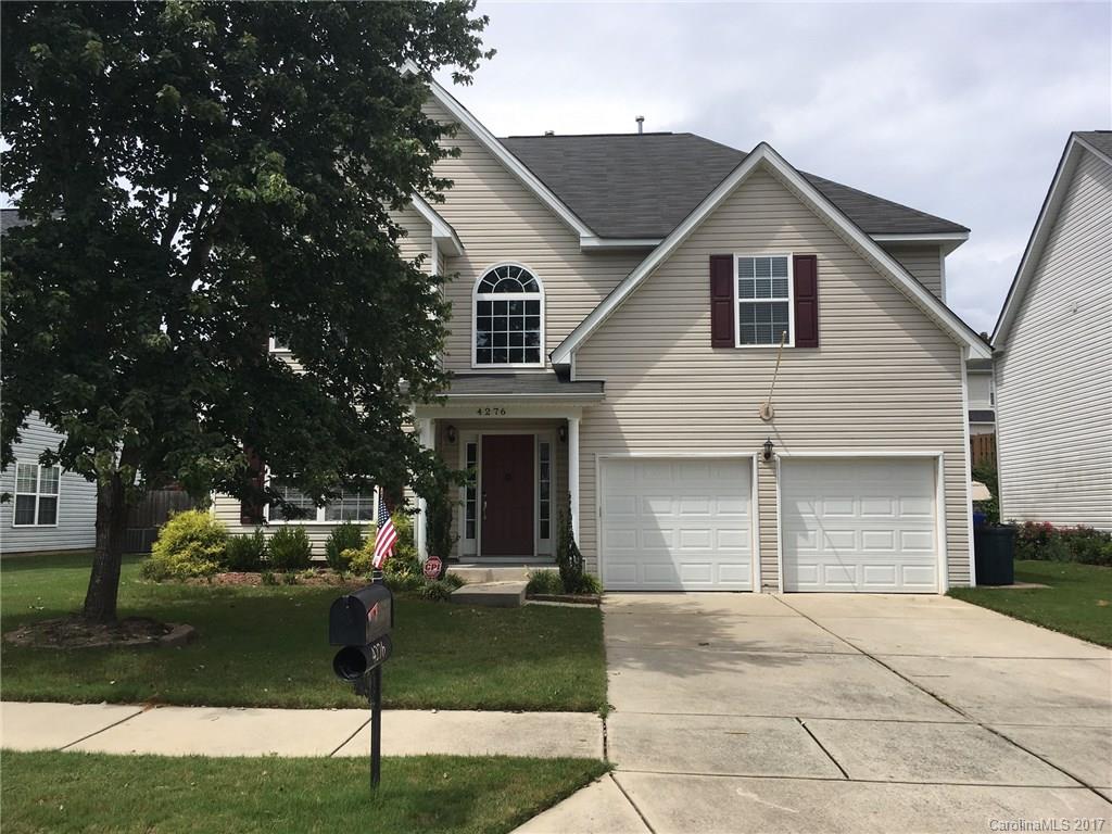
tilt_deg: +6.8
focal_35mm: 29
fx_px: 932
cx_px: 556
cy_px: 417
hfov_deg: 61.7
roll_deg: -0.9
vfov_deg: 48.2
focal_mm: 4.15
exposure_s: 1/2404
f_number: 2.2
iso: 25
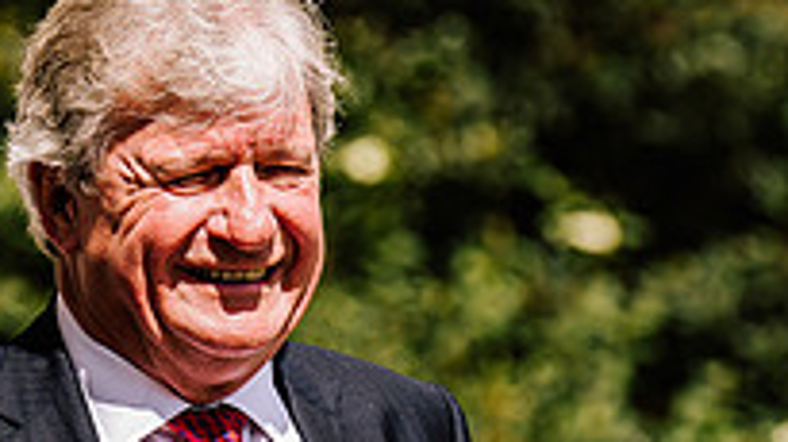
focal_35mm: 529
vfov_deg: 2.3
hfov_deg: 4.1
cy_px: 329
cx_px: 227
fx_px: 11046
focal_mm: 171
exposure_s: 1/800
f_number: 4.5
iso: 125
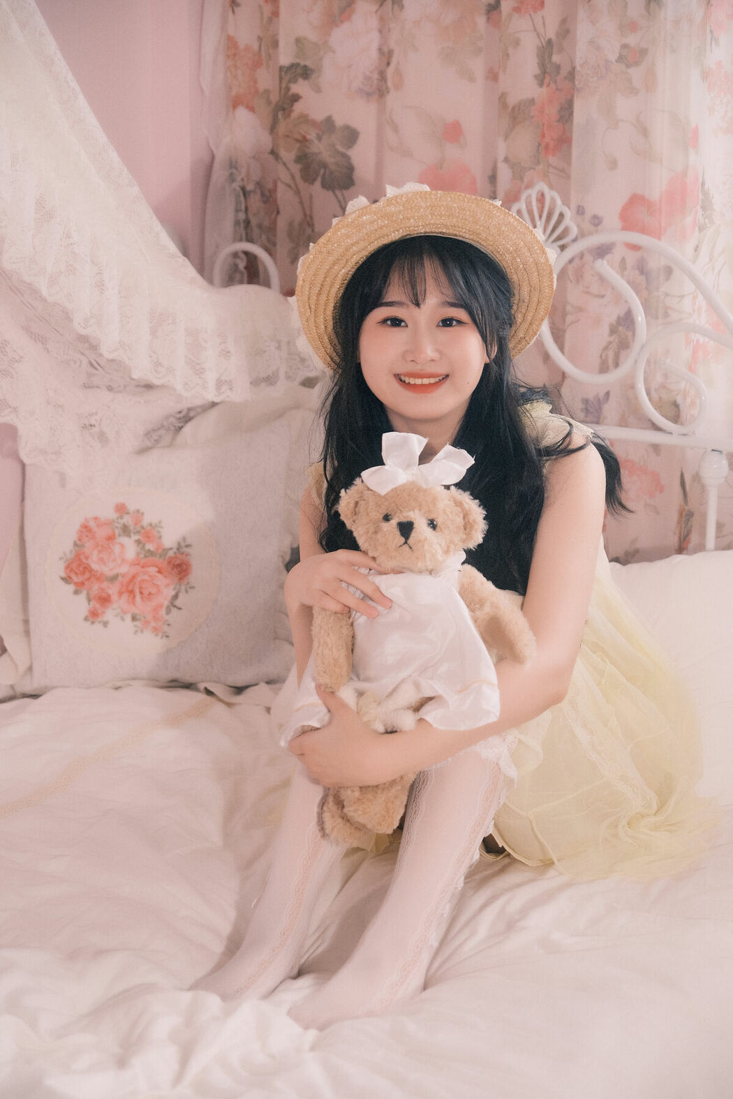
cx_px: 366
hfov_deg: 17.7
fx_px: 2352
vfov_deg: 26.3
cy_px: 550
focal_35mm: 77
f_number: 2.8
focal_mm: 51.6
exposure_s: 1/250
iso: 640
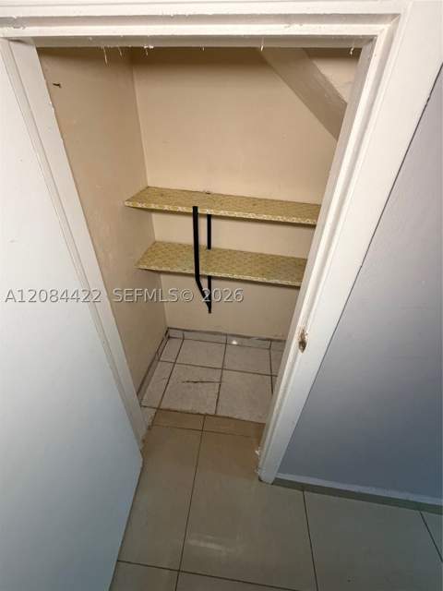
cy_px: 296
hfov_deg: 85.7
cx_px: 222
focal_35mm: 14
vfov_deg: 102.1
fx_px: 239
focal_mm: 2.22
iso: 320
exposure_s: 1/74
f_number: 2.2
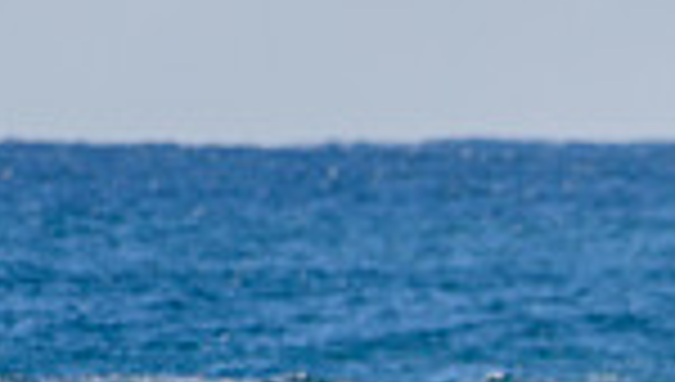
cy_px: 798
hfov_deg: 1.0
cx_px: 1195
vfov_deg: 0.6
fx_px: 36990
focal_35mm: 2063
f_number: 5.6
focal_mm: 500
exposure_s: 1/2000
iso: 160
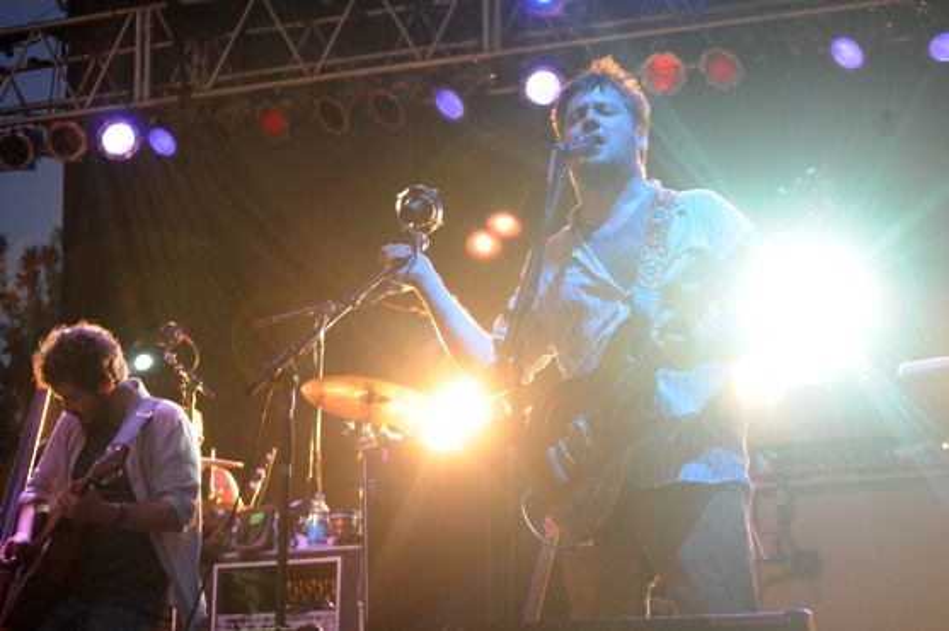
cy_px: 316
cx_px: 474
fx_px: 2172
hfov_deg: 24.6
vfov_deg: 16.5
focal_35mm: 82
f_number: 4.5
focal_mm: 55
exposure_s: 1/100
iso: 1600
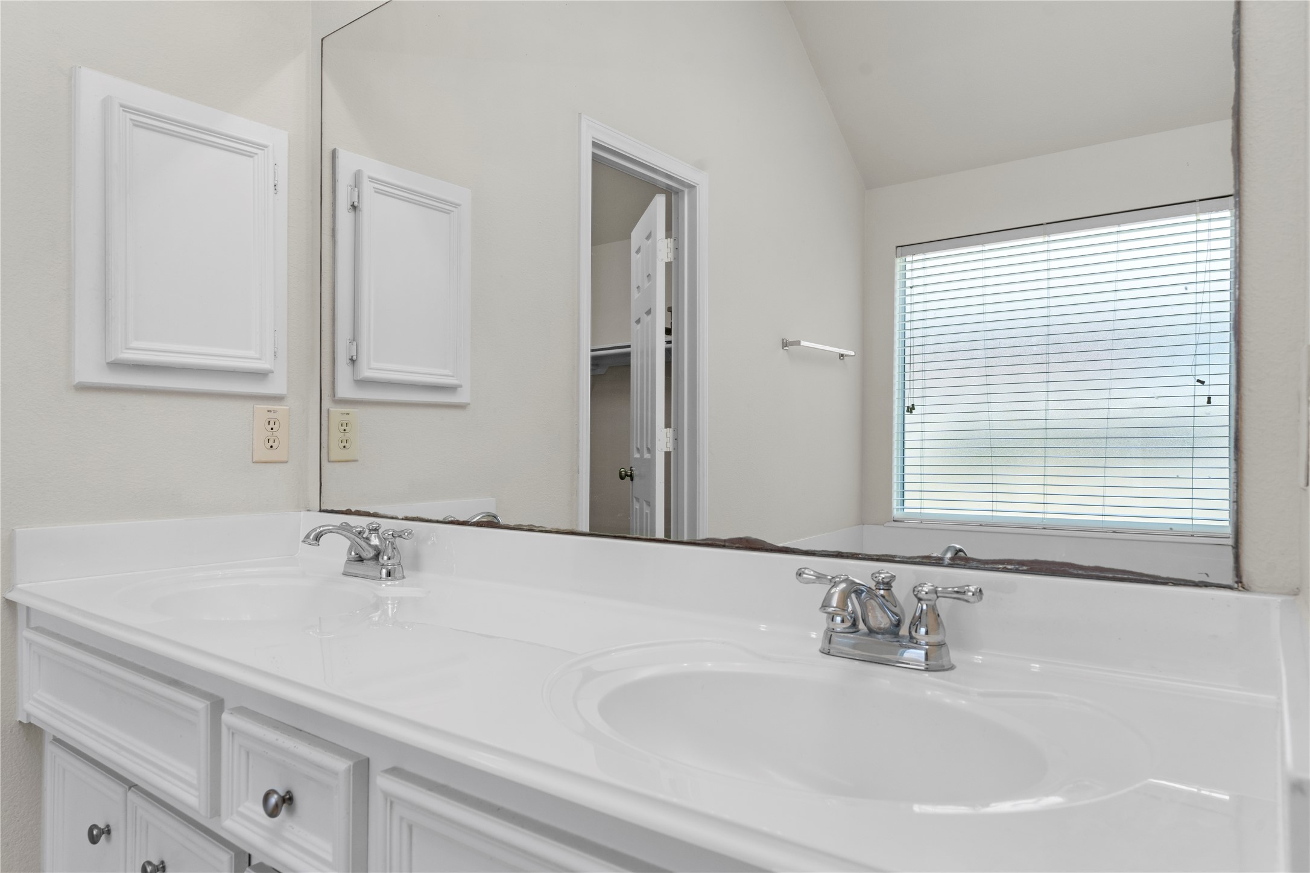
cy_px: 436
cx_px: 655
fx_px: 800
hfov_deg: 78.6
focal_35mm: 22
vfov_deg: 57.2
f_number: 8
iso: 400
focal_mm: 22
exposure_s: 1/13
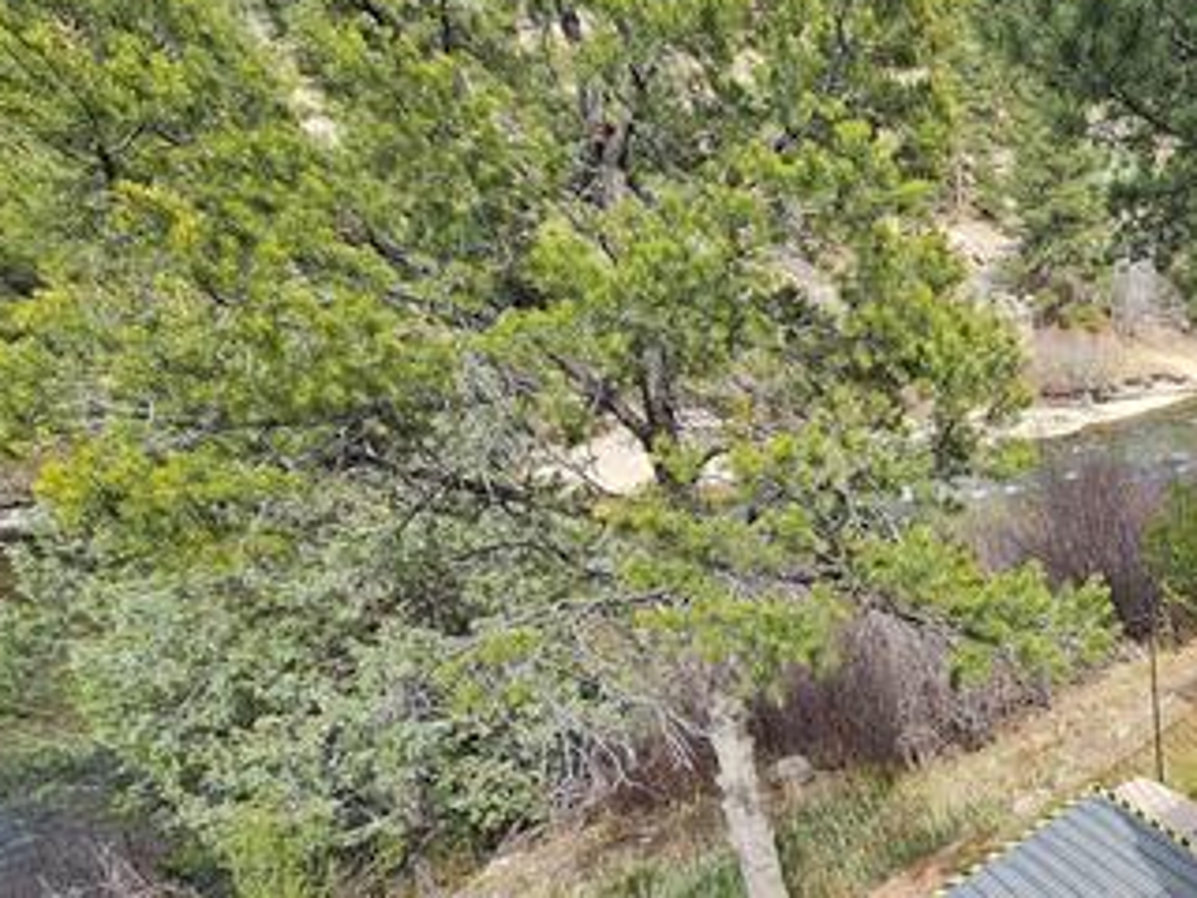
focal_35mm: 26
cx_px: 1171
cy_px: 662
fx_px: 899
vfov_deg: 51.1
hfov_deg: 54.1
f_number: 2.2
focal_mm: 2.2
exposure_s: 1/604
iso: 50
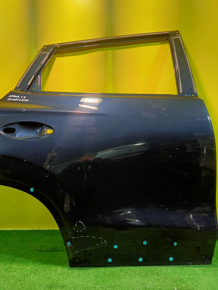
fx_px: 269
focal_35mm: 32
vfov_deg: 56.8
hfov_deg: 44.2
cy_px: 145
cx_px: 105
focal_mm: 3.65
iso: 121
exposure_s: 1/33.3
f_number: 2.2
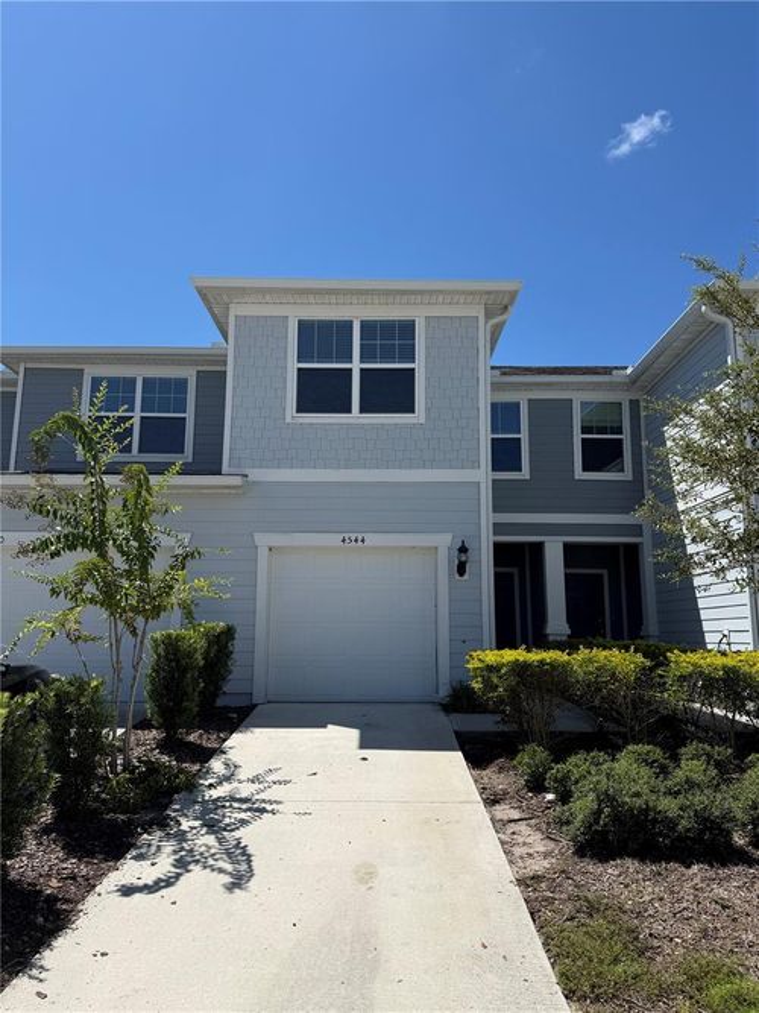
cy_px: 506
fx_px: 702
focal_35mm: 24
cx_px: 380
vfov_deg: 71.6
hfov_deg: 56.8
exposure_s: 1/6711
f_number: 1.78
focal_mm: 6.76
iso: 80
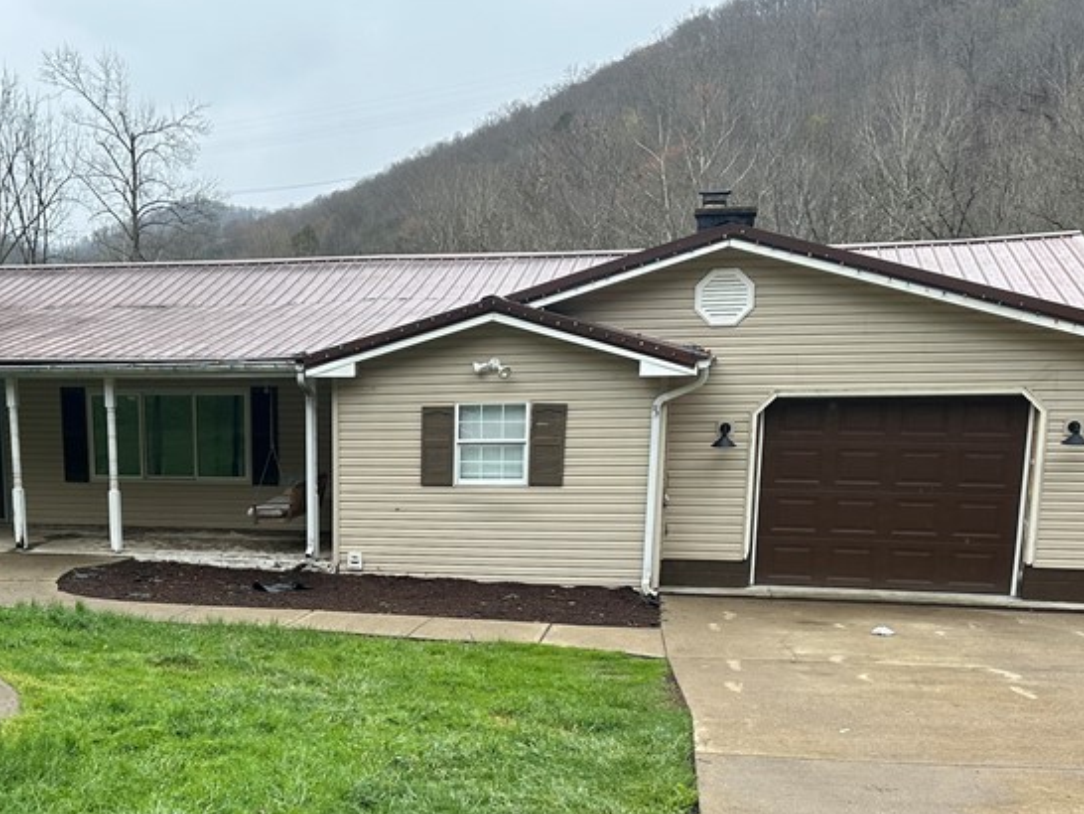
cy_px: 655
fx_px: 1410
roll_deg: +1.1
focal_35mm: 45
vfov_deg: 31.4
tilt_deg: -12.6
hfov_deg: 40.8
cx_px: 266
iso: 80
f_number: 1.78
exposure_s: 1/1119
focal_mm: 6.86
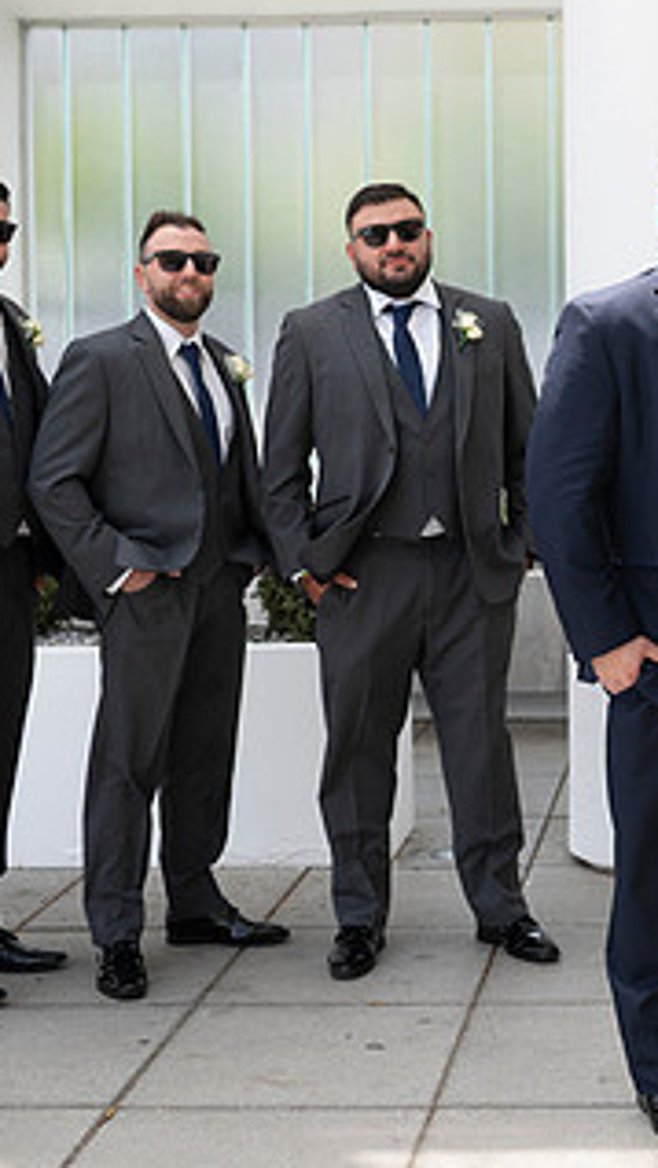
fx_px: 2015
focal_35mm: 65
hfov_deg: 18.1
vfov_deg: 32.3
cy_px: 481
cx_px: 658
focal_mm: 34
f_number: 2.8
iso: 50
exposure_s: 1/250
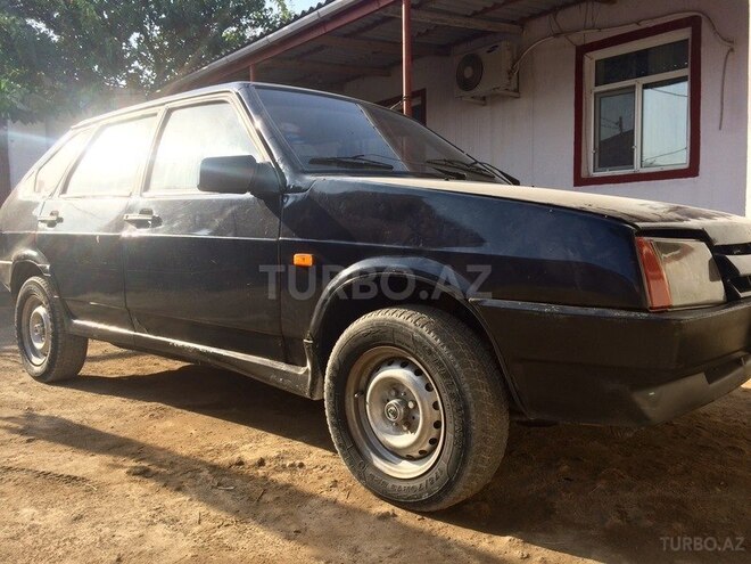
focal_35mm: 29
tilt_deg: -2.0
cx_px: 376
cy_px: 282
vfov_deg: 48.2
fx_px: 629
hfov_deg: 61.7
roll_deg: +1.1
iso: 32
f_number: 2.2
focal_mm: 4.15
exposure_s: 1/954
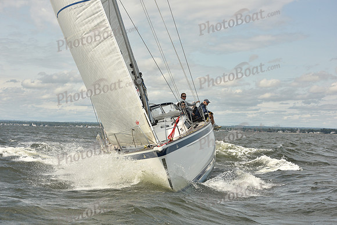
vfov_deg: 19.5
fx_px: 655
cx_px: 168
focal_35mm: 70
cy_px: 112
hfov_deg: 28.8
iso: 250
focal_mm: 70
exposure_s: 1/800
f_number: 10
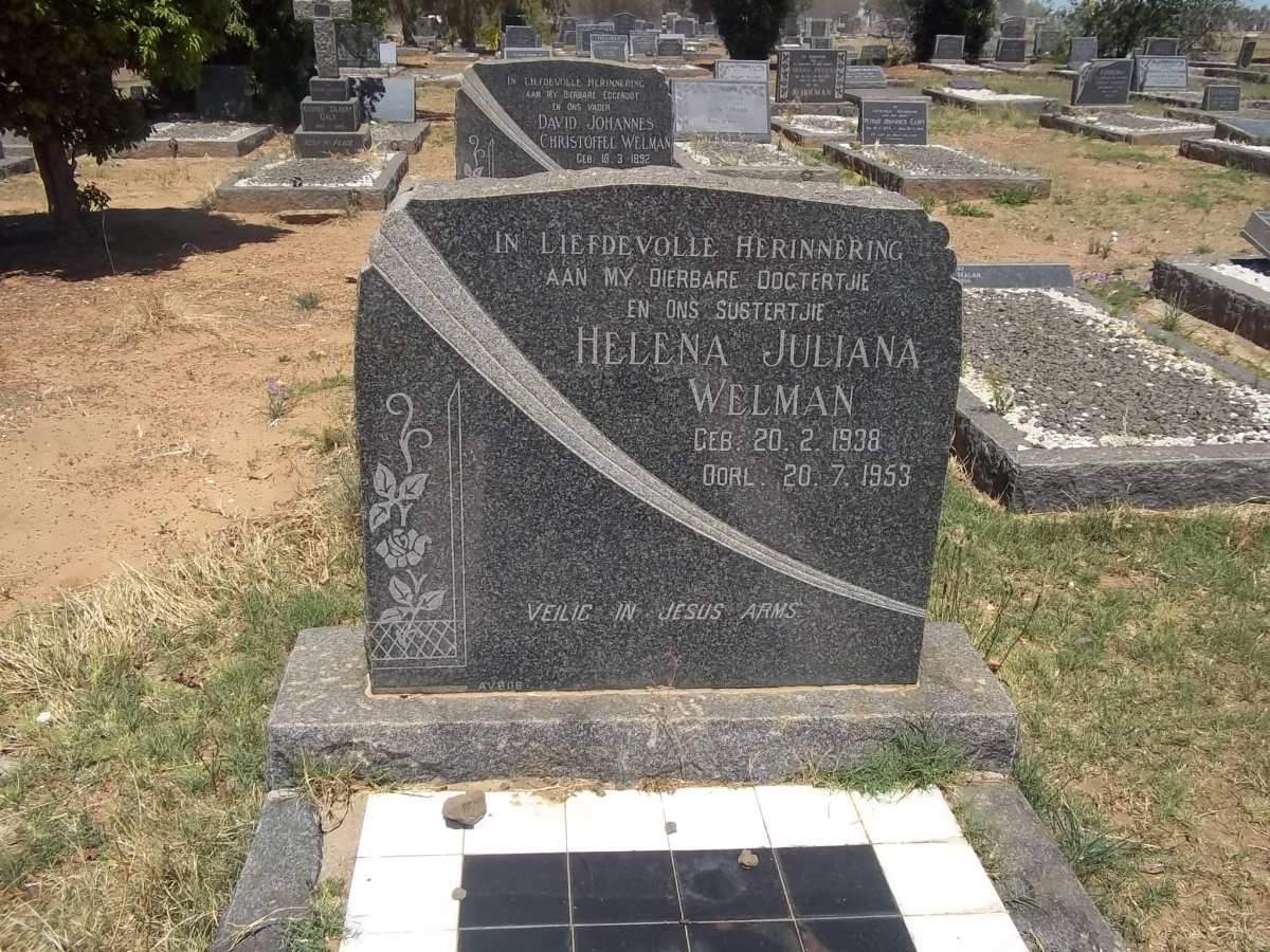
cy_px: 476
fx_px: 1174
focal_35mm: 32
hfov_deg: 56.8
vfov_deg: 44.2
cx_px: 635
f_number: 5.5
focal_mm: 5.7
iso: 80
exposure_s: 1/640
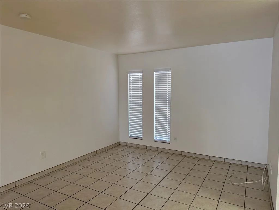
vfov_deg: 56.8
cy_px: 105
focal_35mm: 24
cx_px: 140
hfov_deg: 71.6
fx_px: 193
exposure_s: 1/60
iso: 200
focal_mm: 6.76
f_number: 1.78
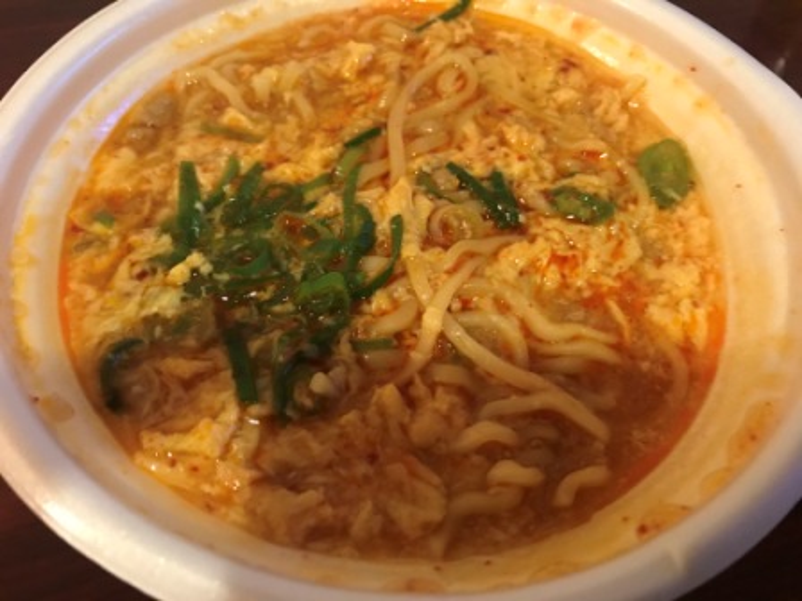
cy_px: 300
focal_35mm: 28
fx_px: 649
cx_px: 401
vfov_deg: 49.7
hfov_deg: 63.4
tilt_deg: -55.7
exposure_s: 1/7
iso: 80
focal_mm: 3.99
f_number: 1.8
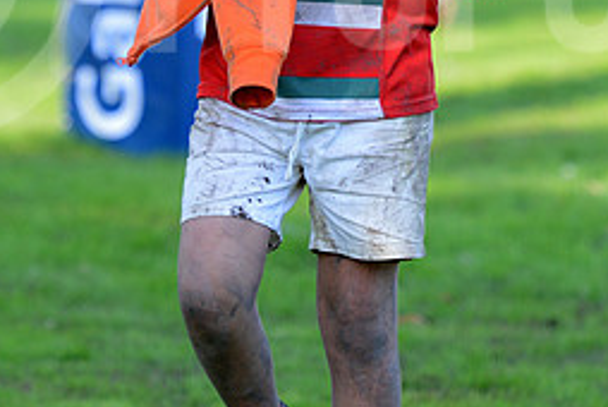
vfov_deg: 2.4
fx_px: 9638
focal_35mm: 570
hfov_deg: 3.6
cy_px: -30
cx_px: 340
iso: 640
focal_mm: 250
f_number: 4
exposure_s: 1/320
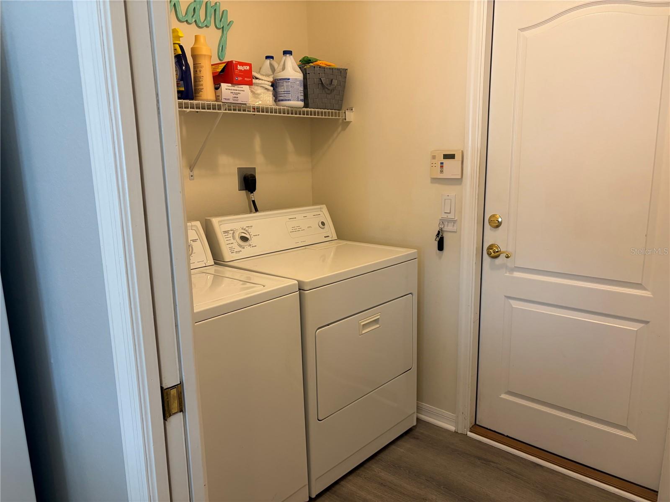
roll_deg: +0.7
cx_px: 335
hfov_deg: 67.3
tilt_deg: -11.7
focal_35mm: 26
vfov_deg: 53.1
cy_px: 251
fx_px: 503
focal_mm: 5.96
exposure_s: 1/60
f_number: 1.6
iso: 125
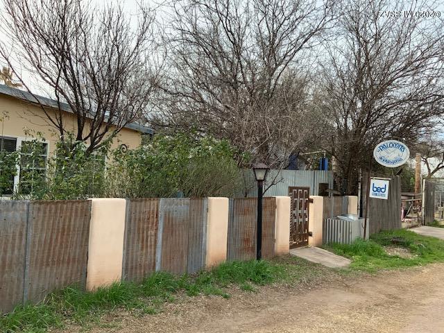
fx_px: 372
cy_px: 166
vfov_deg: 48.2
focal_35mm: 29
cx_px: 222
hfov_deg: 61.7
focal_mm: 3
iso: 16
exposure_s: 1/606
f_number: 1.8
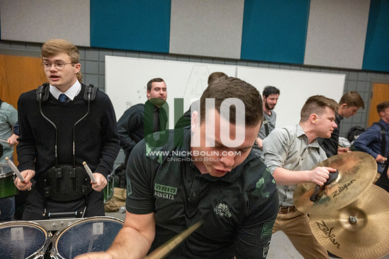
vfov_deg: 53.2
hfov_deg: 73.7
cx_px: 194
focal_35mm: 24
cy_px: 130
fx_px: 259
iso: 10000
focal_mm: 24
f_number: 4
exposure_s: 1/500
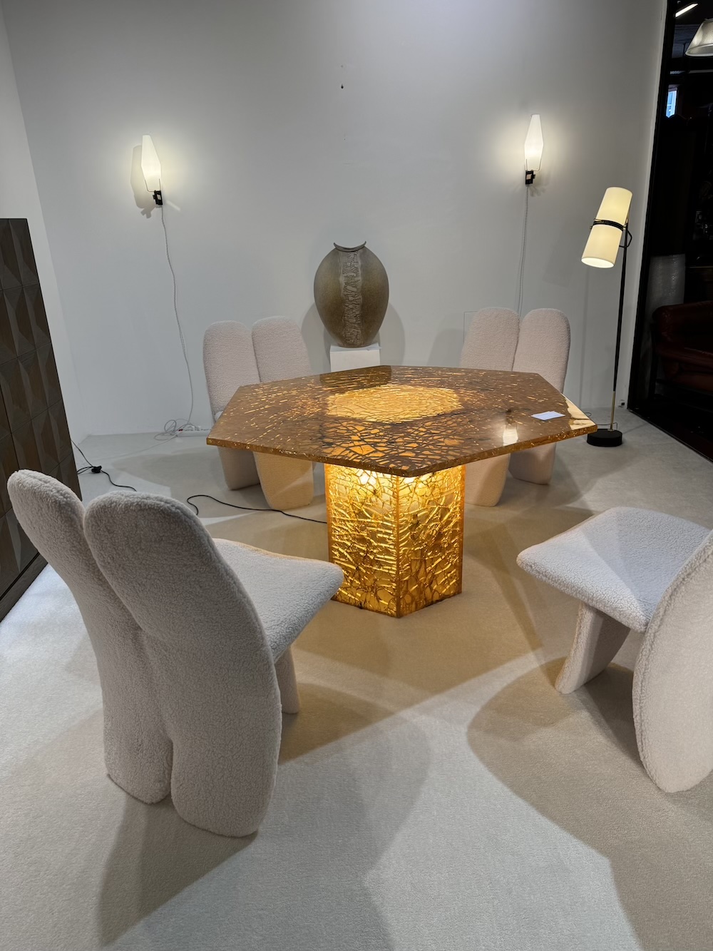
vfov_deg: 71.6
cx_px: 356
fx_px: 659
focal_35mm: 24
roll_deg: +2.1
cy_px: 476
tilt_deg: -20.1
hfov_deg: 56.8
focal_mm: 6.76
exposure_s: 1/100
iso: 50
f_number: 1.78
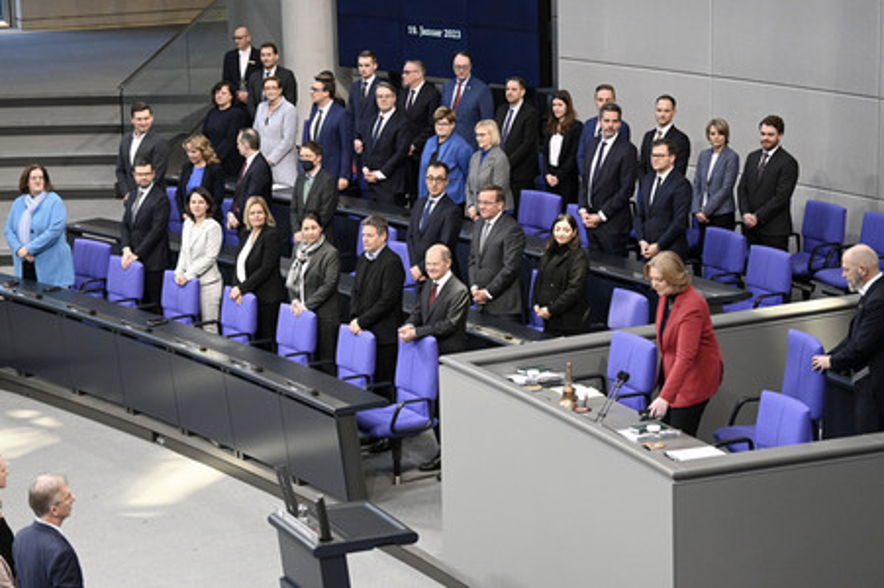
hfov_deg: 21.5
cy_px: 294
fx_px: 2331
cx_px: 442
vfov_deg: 14.4
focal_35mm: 95
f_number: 3.2
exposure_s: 1/400
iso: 6400
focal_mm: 95
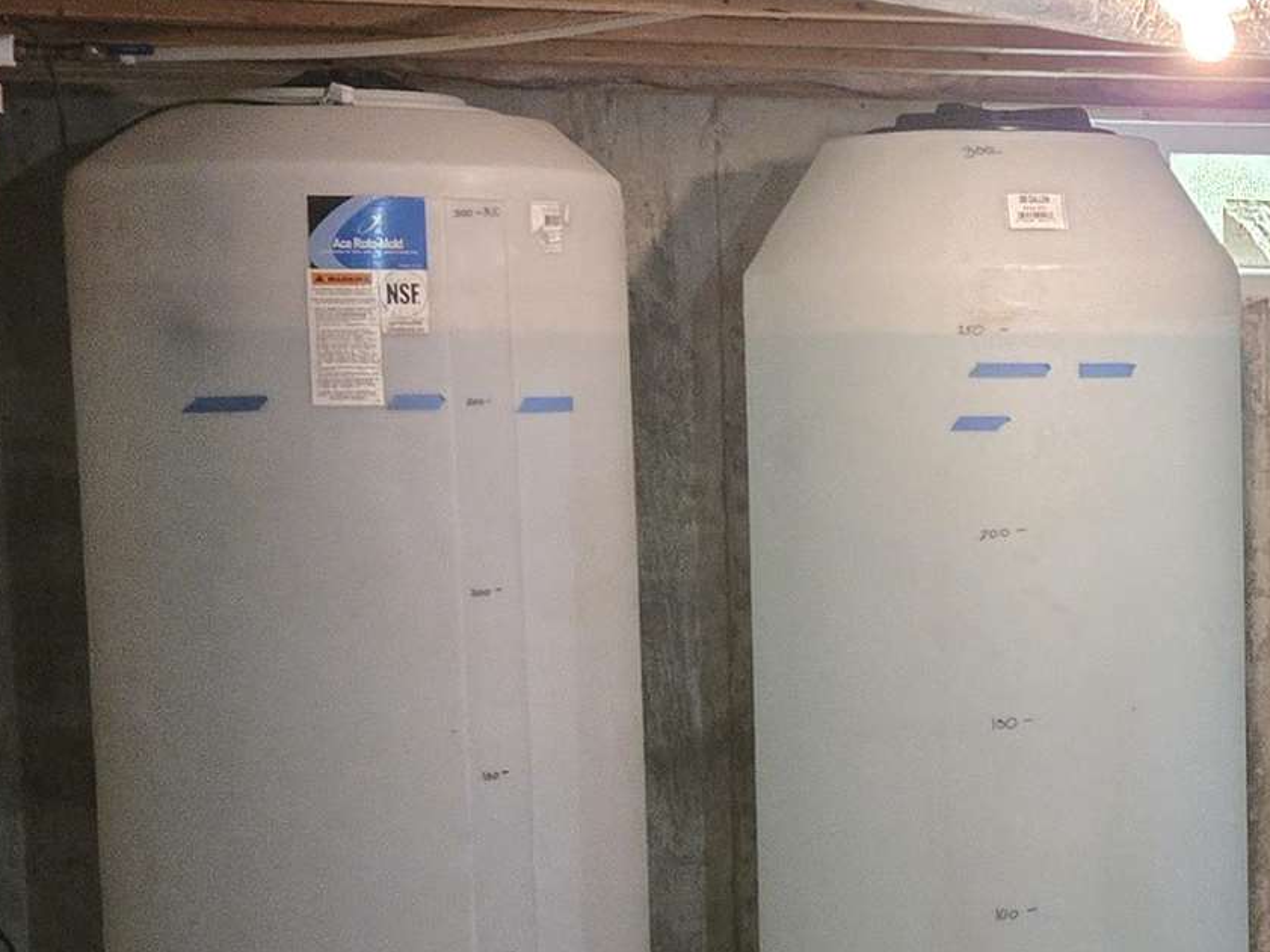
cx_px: 1246
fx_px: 3082
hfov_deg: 22.5
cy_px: 760
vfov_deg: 17.4
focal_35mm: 84
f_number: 1.8
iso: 800
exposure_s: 1/60
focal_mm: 5.4
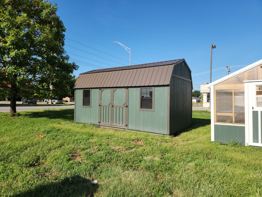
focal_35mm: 23
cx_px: 131
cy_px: 98
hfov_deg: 73.9
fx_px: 174
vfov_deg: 58.9
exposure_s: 1/1770
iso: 20
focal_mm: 5.4
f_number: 1.8
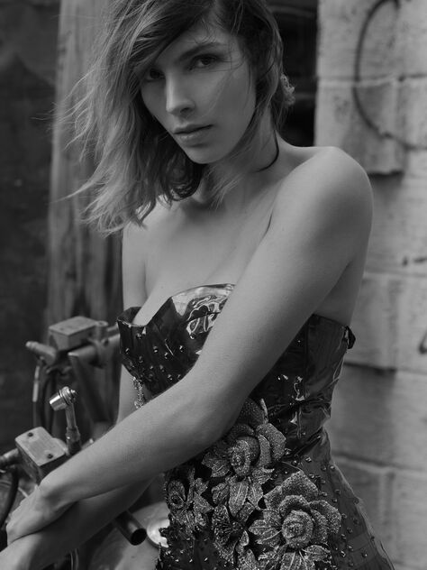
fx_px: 1546
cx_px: 214
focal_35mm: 94
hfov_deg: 15.7
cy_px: 285
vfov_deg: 20.9
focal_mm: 120
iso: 400
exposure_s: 1/160
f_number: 8
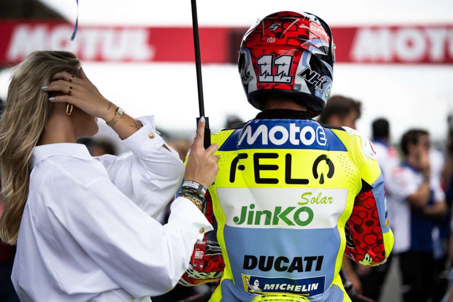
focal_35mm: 85
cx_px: 226
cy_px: 151
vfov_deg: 16.1
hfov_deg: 23.9
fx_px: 1070
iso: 100
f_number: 2
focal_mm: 85
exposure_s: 1/1600
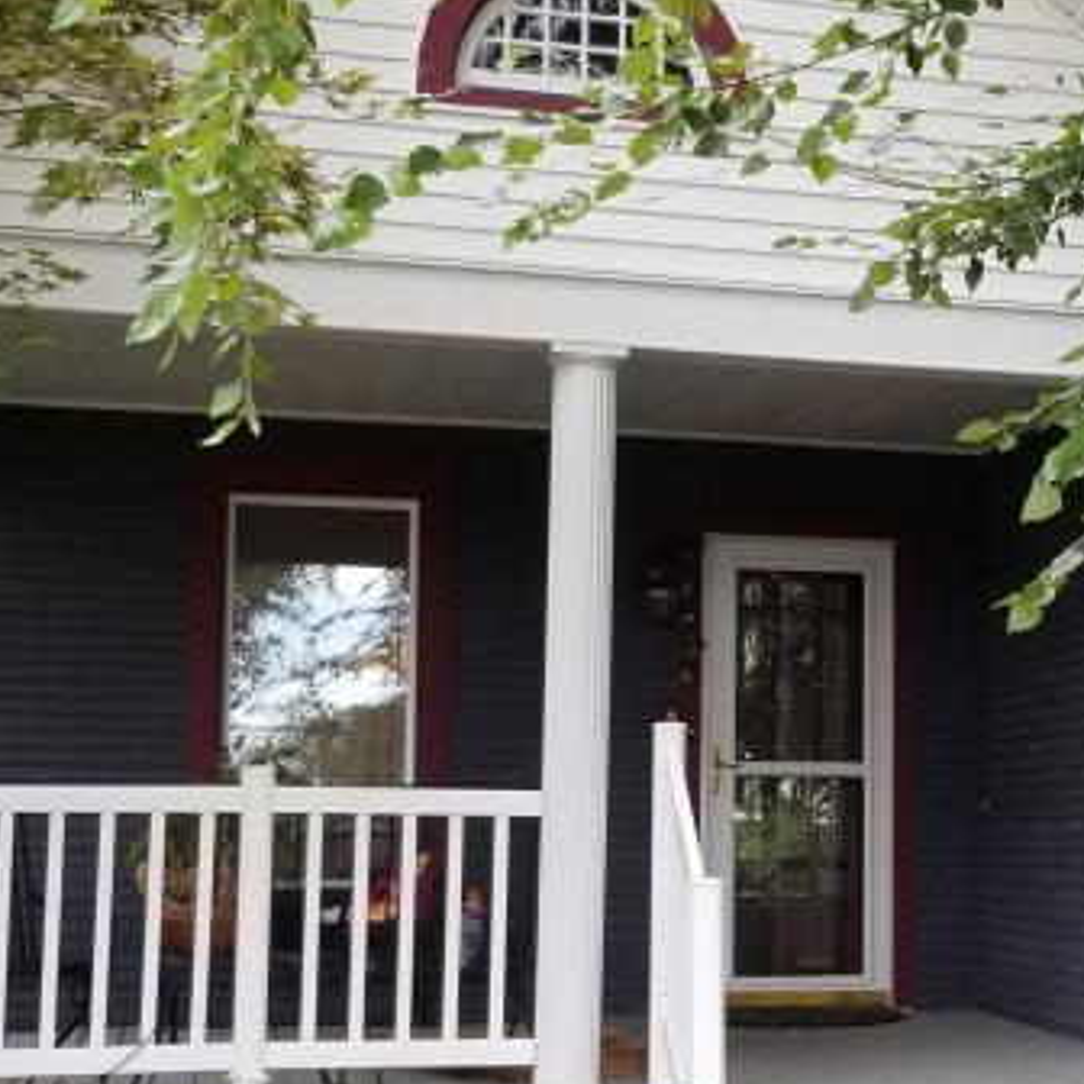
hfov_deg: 24.0
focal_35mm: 70
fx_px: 2480
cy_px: 610
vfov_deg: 24.6
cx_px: 952
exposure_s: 1/120
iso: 64
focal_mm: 4.3
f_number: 1.7
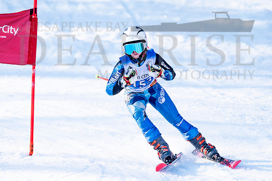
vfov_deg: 2.1
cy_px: 100
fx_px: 4839
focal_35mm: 640
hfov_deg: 3.2
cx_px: 132
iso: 1250
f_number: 8
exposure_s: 1/2000
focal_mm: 560
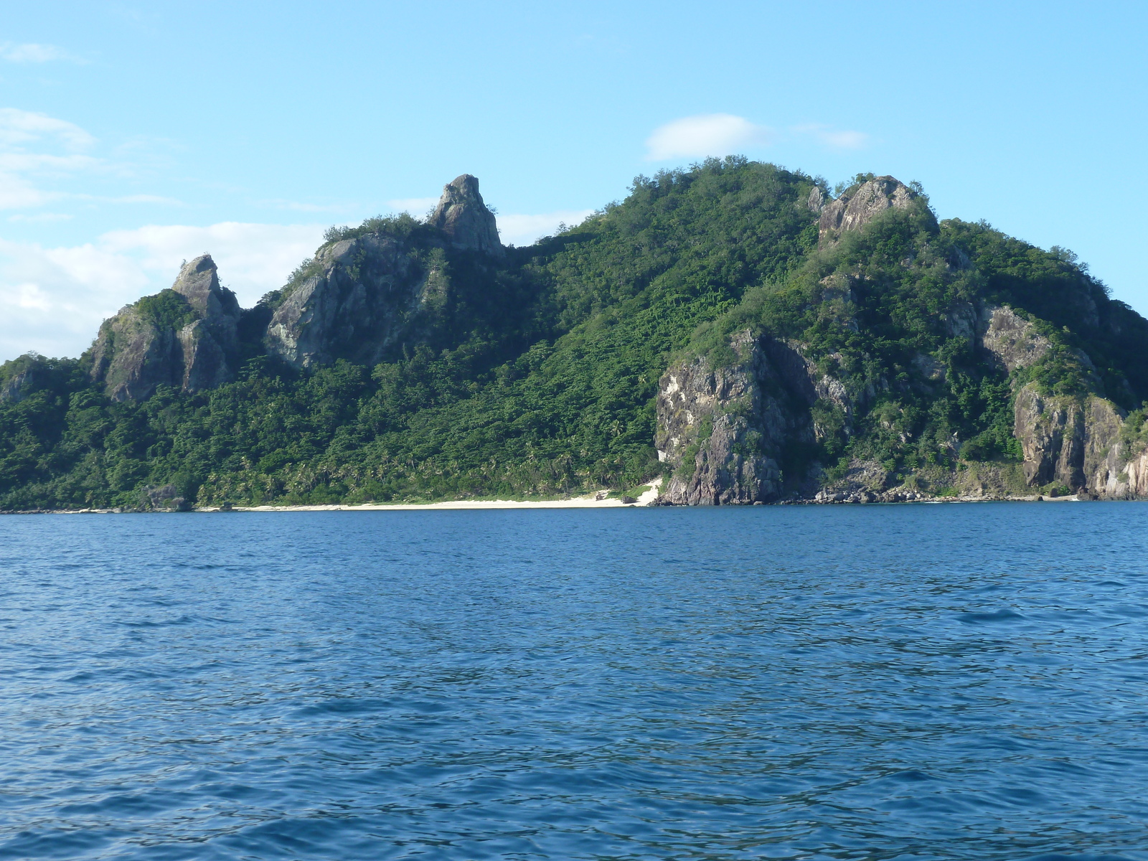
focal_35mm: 63
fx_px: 2089
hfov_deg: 30.7
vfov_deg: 23.3
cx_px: 574
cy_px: 430
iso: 80
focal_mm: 10.3
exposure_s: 1/320
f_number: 4
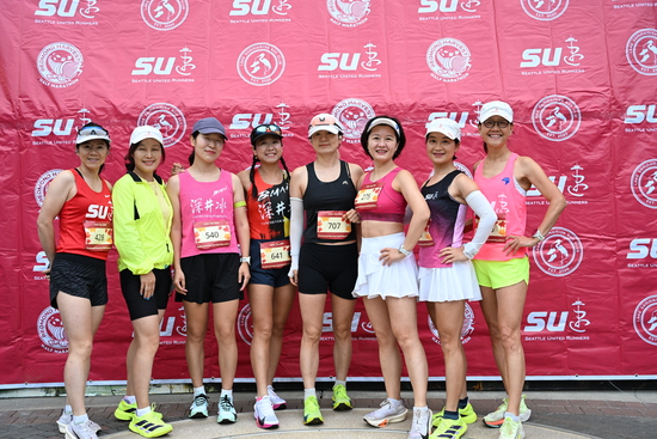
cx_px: 328
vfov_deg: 29.3
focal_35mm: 46
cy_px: 220
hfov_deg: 42.7
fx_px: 840
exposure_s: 1/500
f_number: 4
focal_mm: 46
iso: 2000
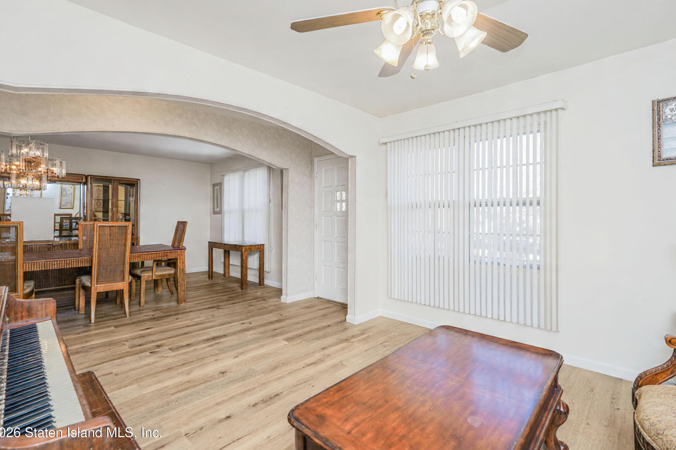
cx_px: 339
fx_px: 319
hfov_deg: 93.3
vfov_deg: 70.4
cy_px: 215
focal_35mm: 17
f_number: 4.5
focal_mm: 16
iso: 50
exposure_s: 1/40
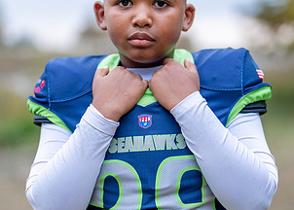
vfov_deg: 13.1
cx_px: 169
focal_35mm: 110
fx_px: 919
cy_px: 99
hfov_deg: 18.2
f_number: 1.2
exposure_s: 1/500
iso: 200
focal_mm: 50
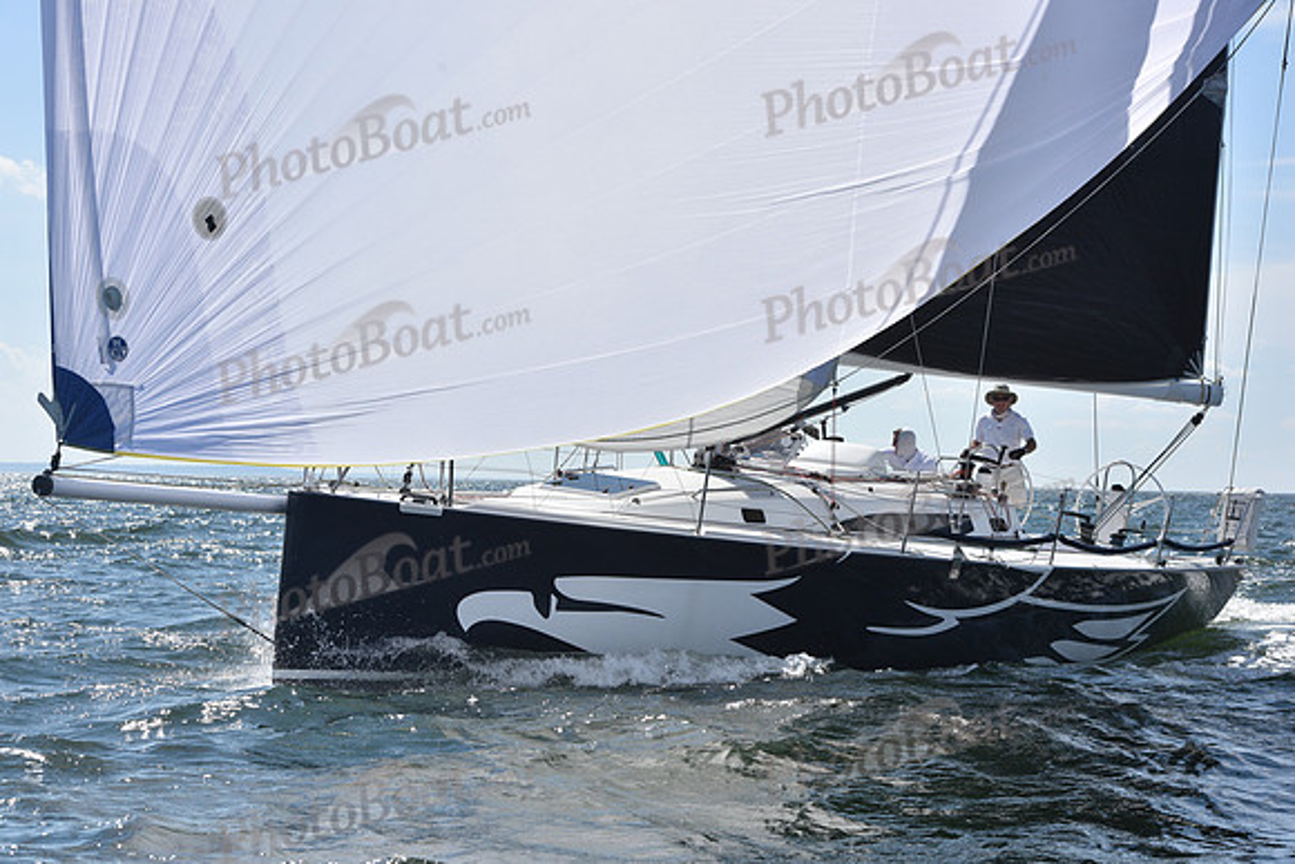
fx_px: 3094
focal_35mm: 86
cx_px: 648
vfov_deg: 15.9
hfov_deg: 23.6
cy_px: 432
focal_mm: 86
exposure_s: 1/1250
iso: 320
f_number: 10
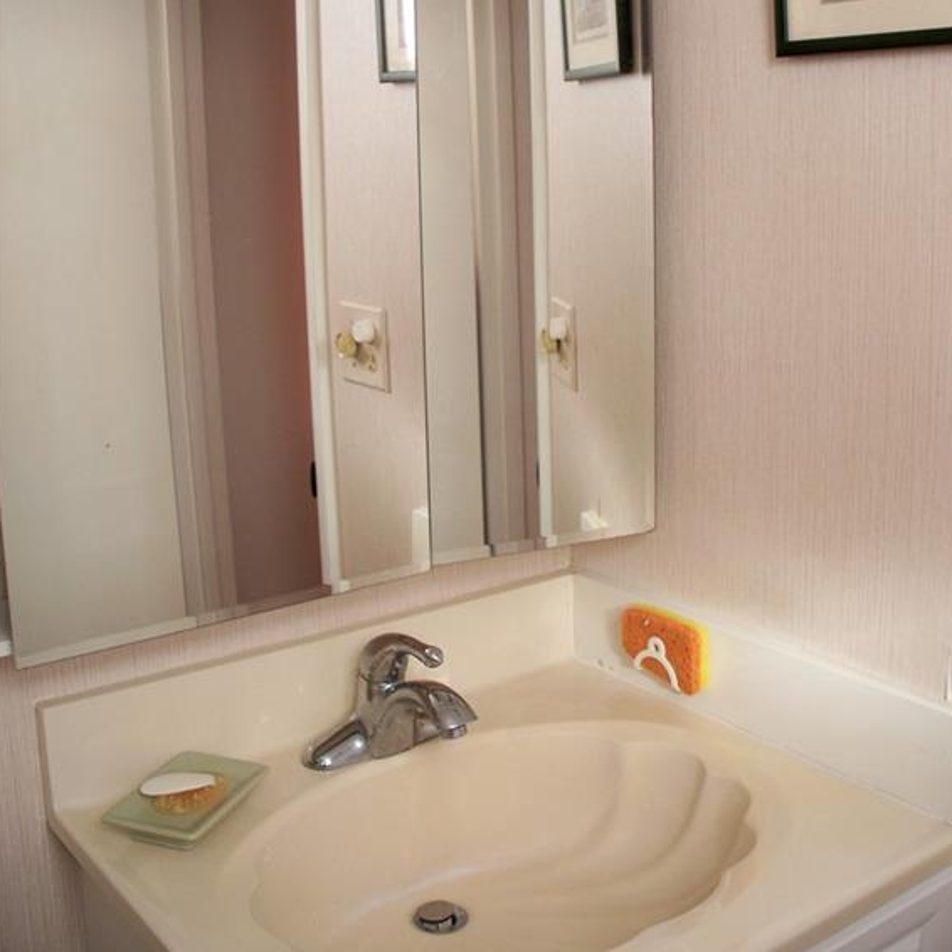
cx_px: 479
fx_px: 1307
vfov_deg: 39.8
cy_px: 373
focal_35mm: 42
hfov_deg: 40.0
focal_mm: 7.54
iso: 80
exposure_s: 1/40
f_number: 2.8
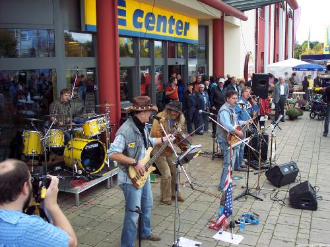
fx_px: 372
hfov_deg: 47.9
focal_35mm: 39
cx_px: 165
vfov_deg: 36.8
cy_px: 124
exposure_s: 1/250
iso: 100
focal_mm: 8
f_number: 3.4
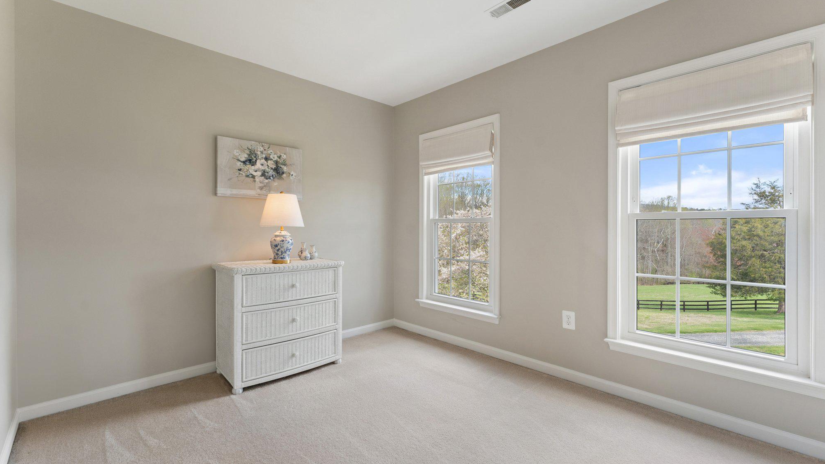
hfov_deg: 103.0
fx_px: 328
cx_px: 420
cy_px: 239
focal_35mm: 15
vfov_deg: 70.5
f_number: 8
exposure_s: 1/15
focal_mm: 14
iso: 500
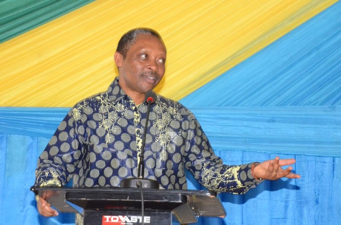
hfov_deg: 17.1
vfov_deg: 11.4
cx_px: 170
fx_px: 1134
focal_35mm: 120
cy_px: 112
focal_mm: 80
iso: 5000
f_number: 10
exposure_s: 1/60
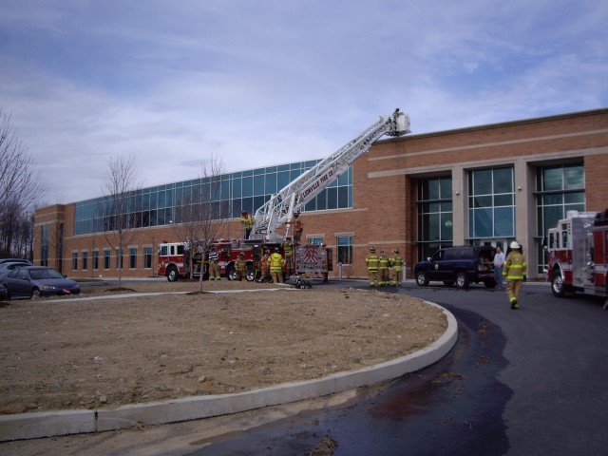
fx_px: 667
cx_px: 304
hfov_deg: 49.0
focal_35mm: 38
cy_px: 228
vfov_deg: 37.7
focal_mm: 6.2
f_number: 4.3
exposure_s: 1/500
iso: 64
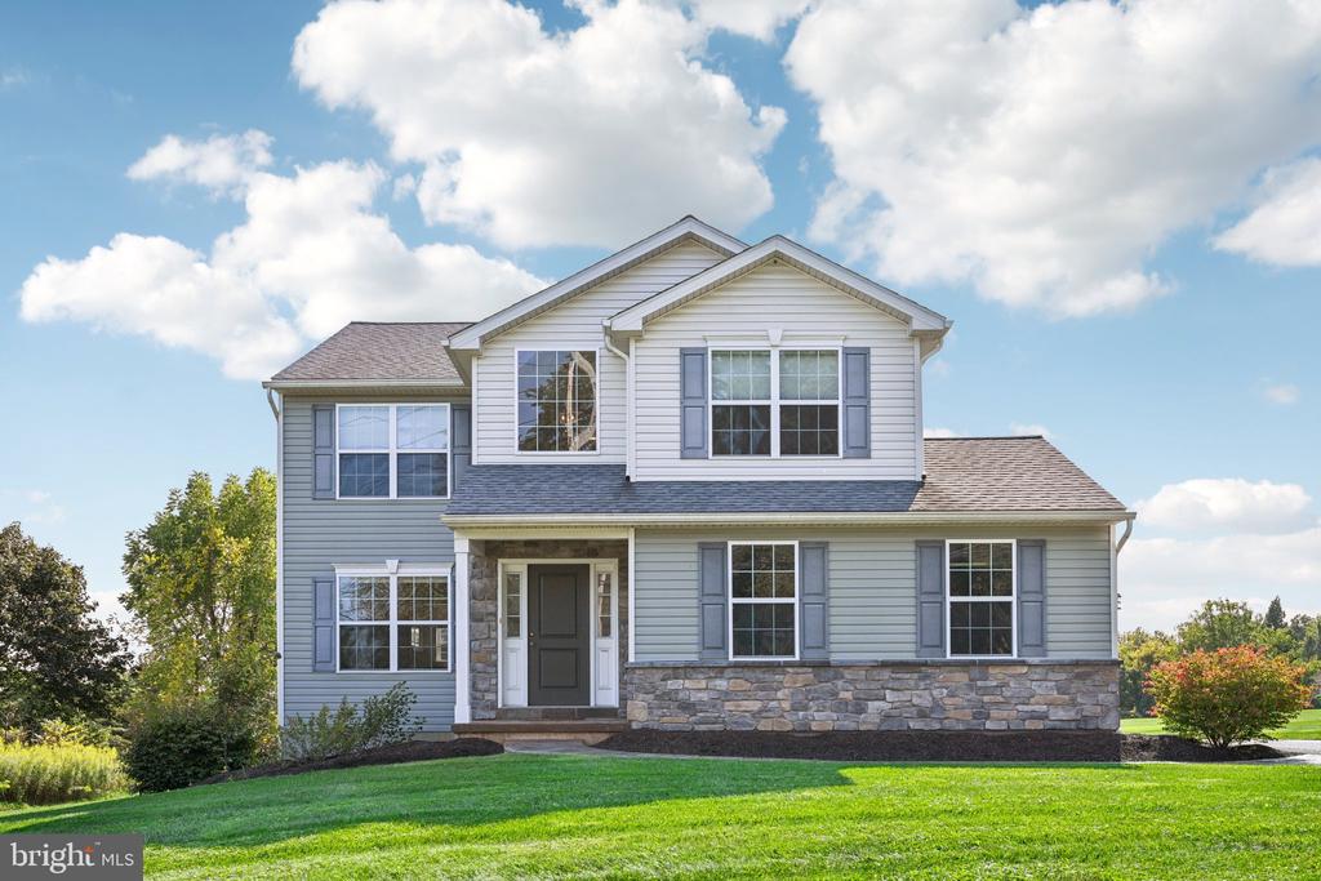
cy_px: 440
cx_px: 660
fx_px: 1101
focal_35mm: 30
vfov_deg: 43.6
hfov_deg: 61.9
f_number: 8
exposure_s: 1/800
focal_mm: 30
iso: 400
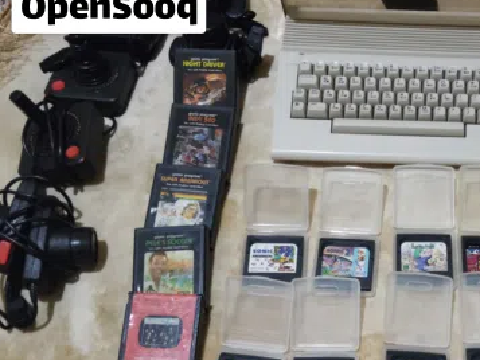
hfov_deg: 35.2
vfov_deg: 27.9
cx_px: 409
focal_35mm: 52
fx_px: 721
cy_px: 227
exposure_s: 1/33.3
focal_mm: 4.25
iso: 1236
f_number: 1.8
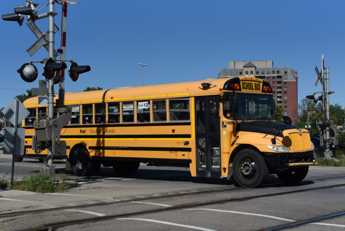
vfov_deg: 27.0
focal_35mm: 50
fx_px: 479
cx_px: 172
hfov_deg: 39.6
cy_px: 116
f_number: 5
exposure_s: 1/3200
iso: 200
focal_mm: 50
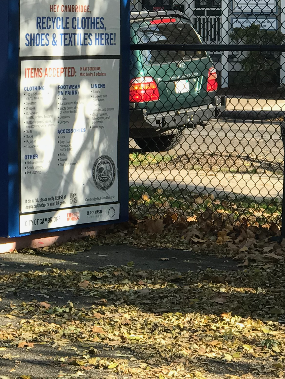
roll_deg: -0.1
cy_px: 114
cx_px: -21
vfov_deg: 13.4
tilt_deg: -2.3
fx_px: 1613
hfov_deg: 10.0
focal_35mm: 147
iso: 20
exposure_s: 1/282
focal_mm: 6.6
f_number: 2.8
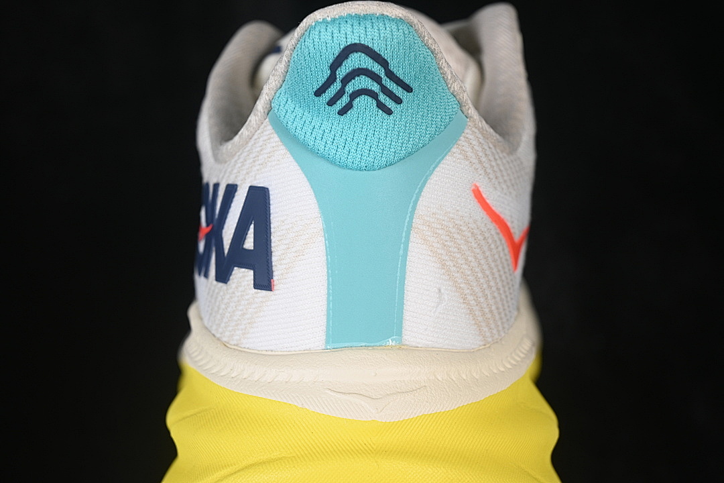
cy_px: 242
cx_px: 362
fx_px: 1508
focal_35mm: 75
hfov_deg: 27.0
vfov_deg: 18.2
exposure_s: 1/80
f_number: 7.1
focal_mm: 50
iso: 160
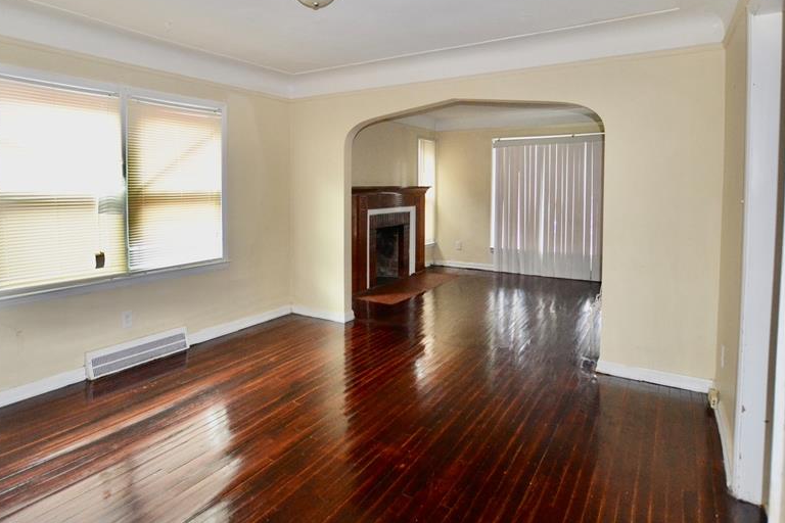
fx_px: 436
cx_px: 361
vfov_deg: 61.2
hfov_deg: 83.8
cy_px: 202
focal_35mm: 20
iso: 1400
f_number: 3.5
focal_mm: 10
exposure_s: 1/60
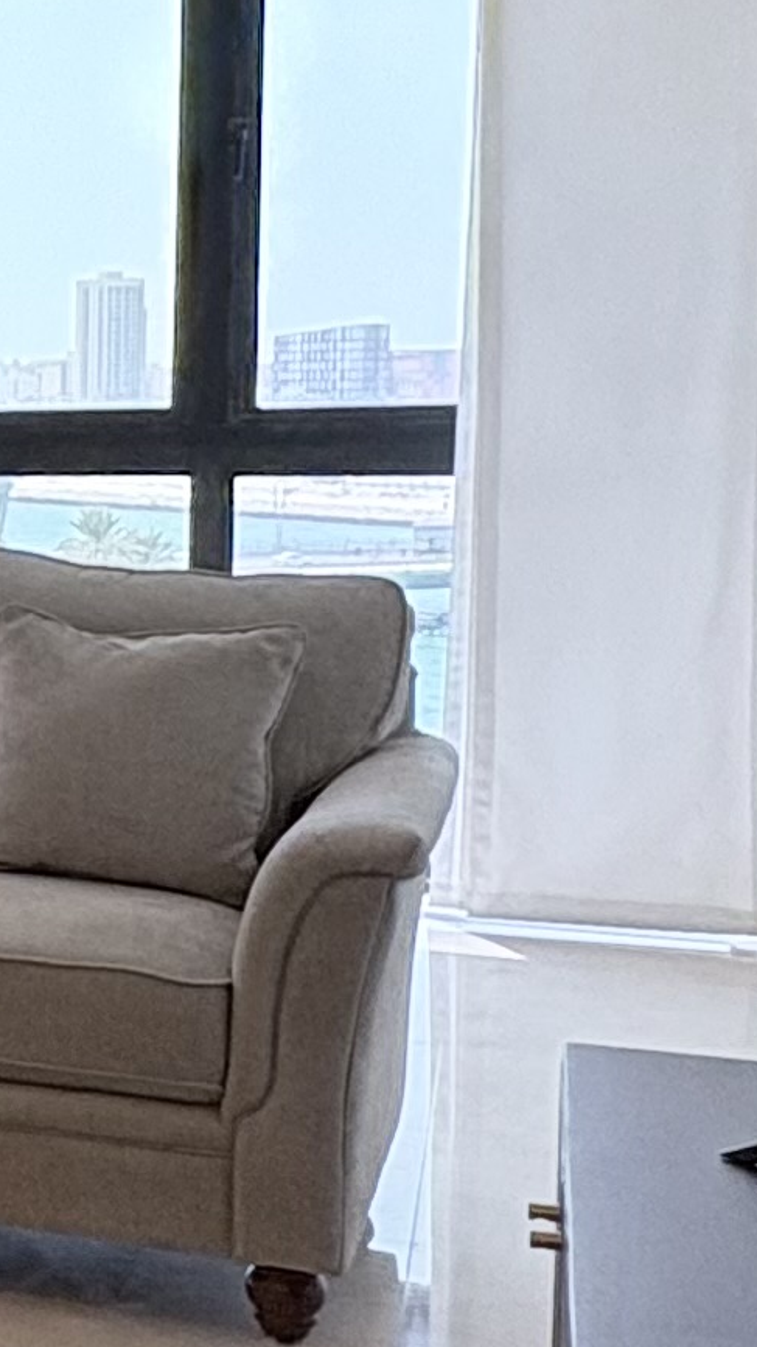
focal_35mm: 71
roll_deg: +1.3
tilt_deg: -5.2
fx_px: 2534
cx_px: -912
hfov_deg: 13.6
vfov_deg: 29.7
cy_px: 625
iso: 80
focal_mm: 2.22
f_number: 2.2
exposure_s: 1/129
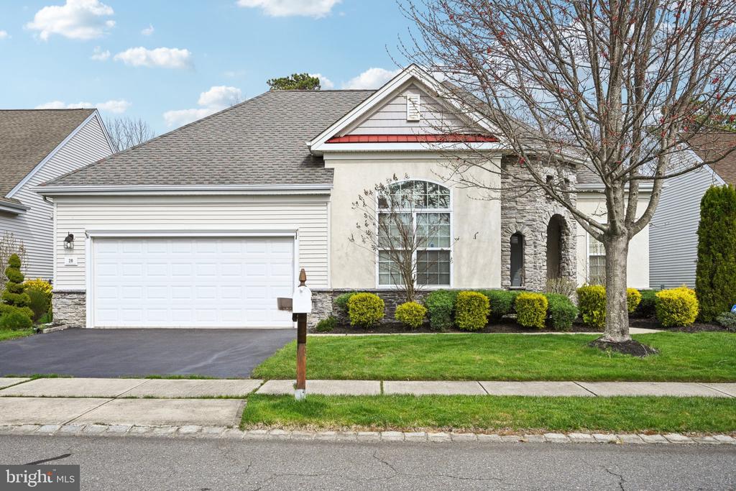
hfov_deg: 61.9
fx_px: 613
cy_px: 246
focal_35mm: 30
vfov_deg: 43.6
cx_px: 368
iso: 800
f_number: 8
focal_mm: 30
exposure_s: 1/2000
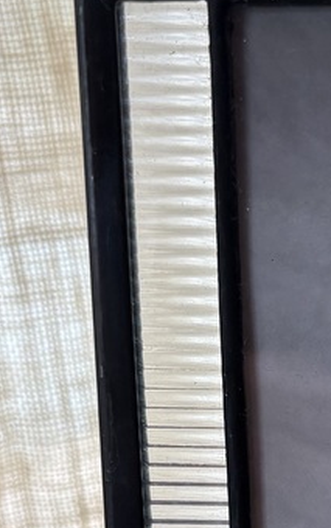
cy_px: 541
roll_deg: -1.7
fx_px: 1556
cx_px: 671
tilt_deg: -22.2
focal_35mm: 108
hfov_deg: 11.0
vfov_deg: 18.7
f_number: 1.6
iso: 50
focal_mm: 5.96
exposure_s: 1/122
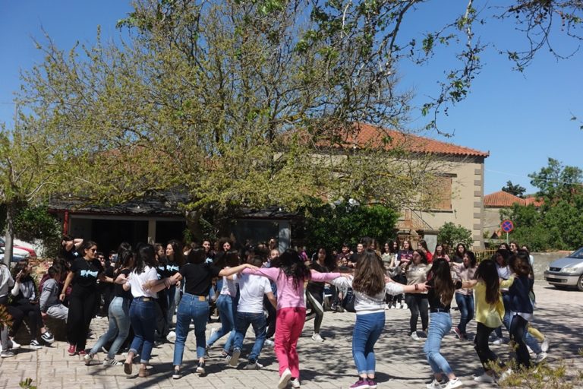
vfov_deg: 27.5
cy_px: 194
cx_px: 292
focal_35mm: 49
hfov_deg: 40.3
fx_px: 793
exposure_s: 1/2000
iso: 800
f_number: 2.8
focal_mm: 18.1
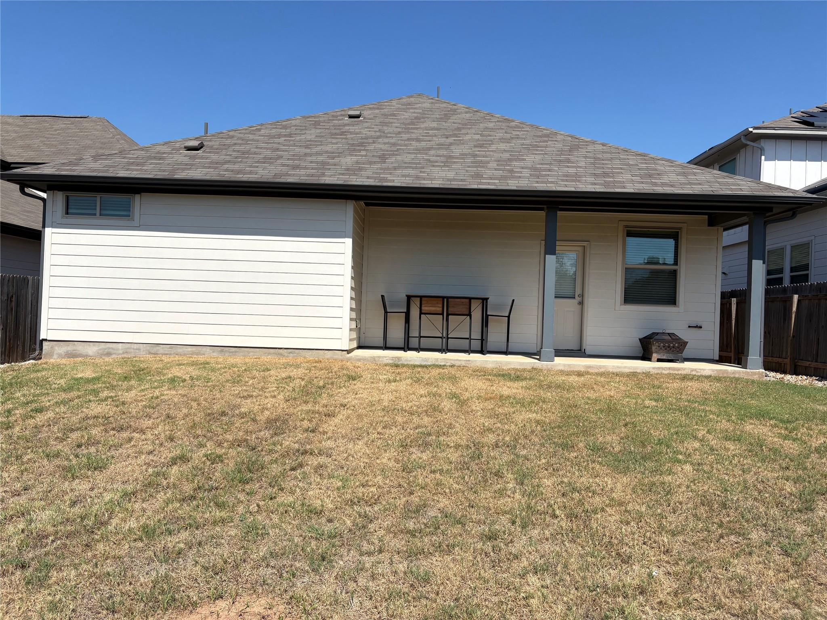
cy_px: 310
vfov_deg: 53.1
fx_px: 621
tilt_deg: +0.6
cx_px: 414
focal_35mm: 26
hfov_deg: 67.3
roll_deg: -1.7
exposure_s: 1/4950
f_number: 1.6
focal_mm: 5.96
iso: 50
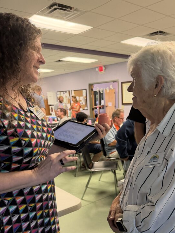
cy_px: 155
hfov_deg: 41.4
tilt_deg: -13.0
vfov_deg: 53.0
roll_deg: +1.0
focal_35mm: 34
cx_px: 111
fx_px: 229
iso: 250
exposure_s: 1/60
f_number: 1.78
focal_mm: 6.76
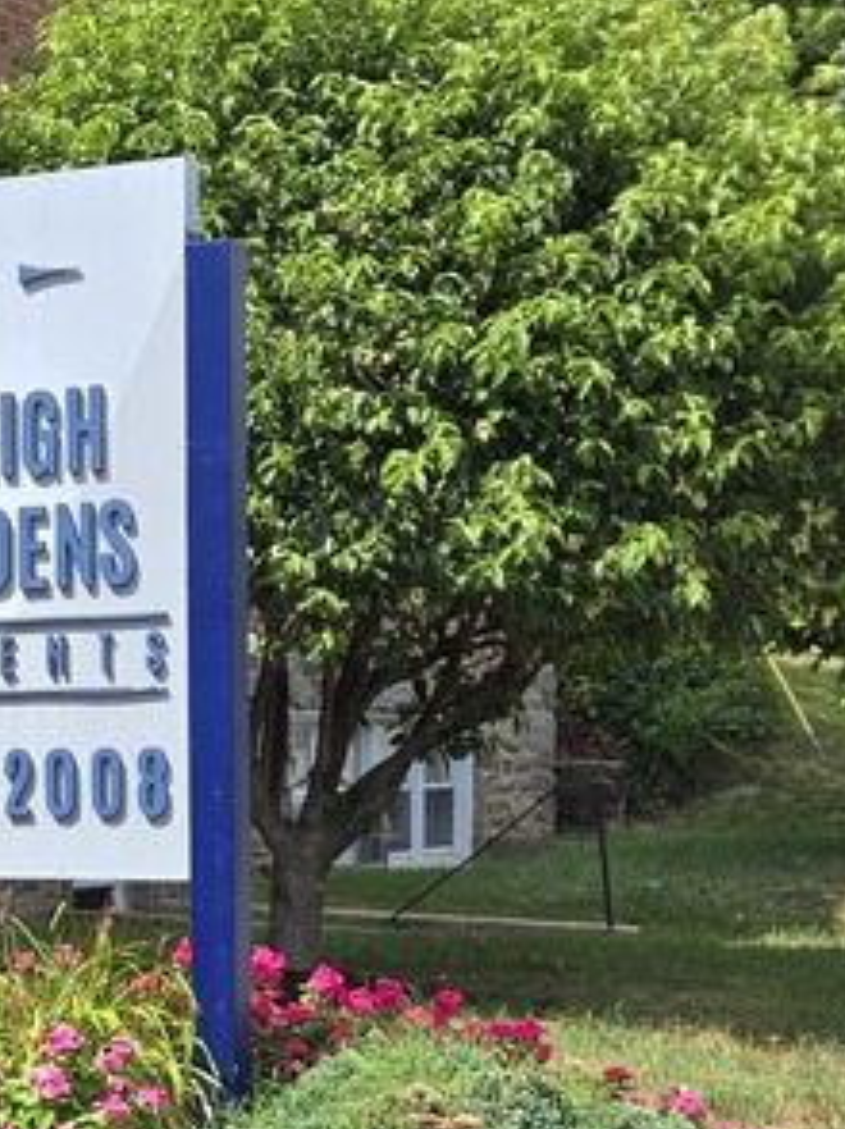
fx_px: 3064
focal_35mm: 94
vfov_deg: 20.6
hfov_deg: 14.7
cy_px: 906
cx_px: -369
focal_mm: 5.4
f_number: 1.8
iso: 25
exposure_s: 1/1347
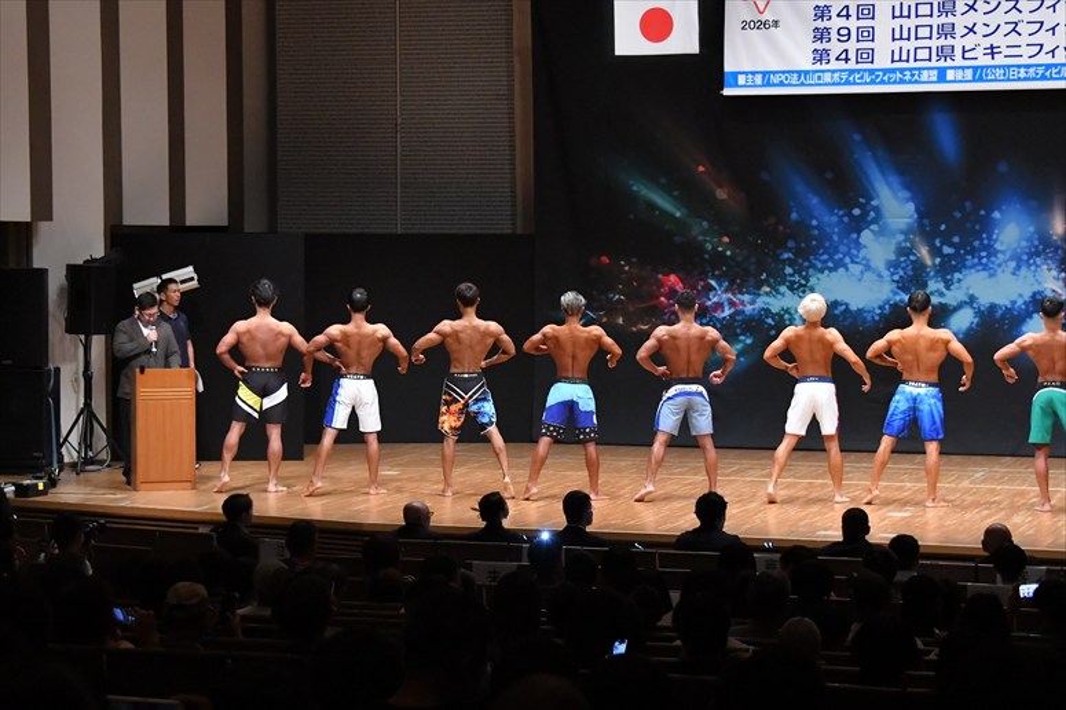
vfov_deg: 14.7
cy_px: 355
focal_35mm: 93
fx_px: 2753
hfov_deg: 21.9
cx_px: 533
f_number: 5.6
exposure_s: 1/400
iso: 8000
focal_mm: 62
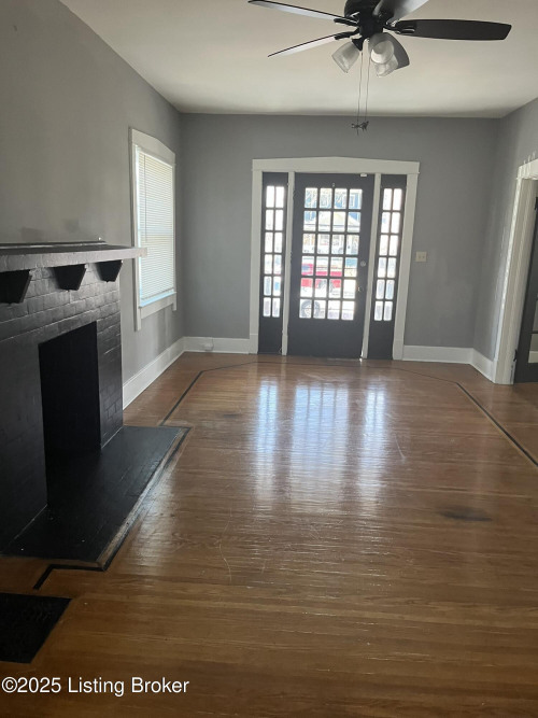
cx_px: 269
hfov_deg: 53.0
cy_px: 359
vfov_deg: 67.3
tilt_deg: -12.5
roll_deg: -3.6
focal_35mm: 26
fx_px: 539
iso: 250
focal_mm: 5.1
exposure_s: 1/60
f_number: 1.6
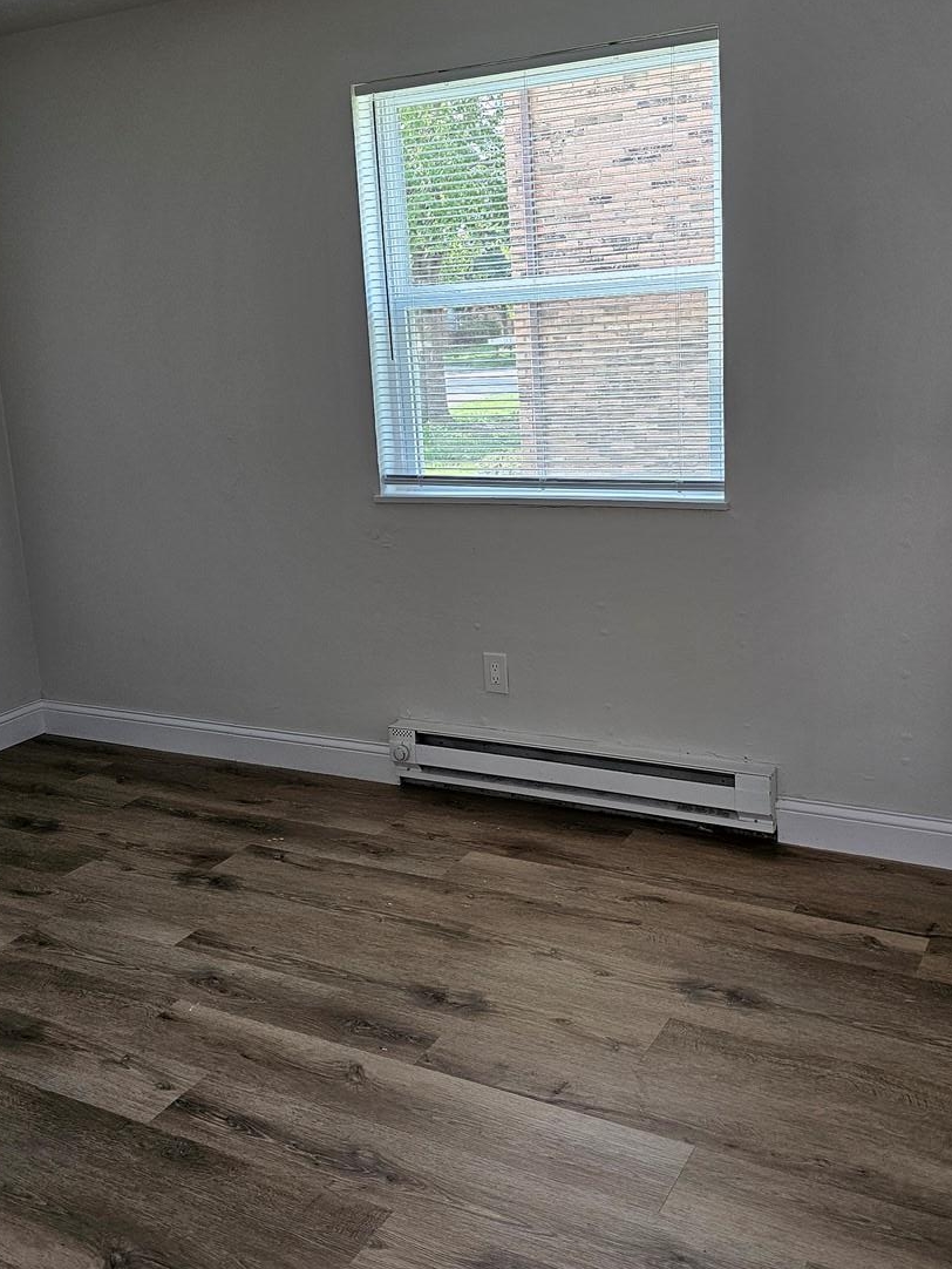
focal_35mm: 34
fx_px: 1246
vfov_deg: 53.9
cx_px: 499
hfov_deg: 41.8
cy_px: 576
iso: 200
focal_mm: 6.3
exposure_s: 1/120
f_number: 1.7
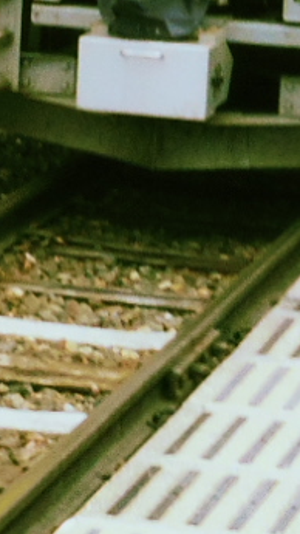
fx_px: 2659
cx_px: 139
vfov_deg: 11.1
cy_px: -229
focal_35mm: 188
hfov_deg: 6.5
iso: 200
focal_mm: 5.7
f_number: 8
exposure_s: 1/60
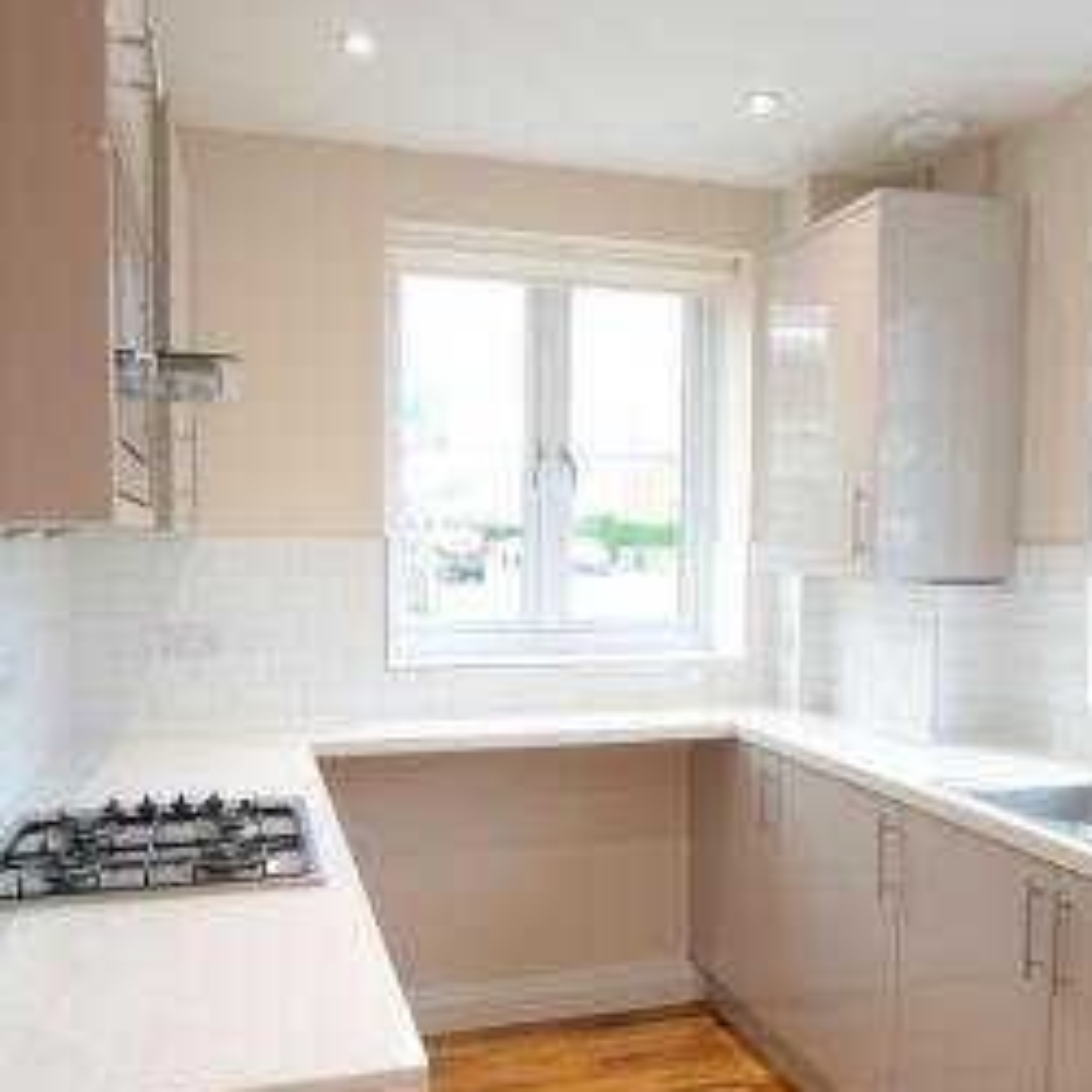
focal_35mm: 34
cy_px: 605
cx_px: 620
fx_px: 1213
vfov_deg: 48.4
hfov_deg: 48.3
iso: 100
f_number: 2.8
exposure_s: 1/30
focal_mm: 14
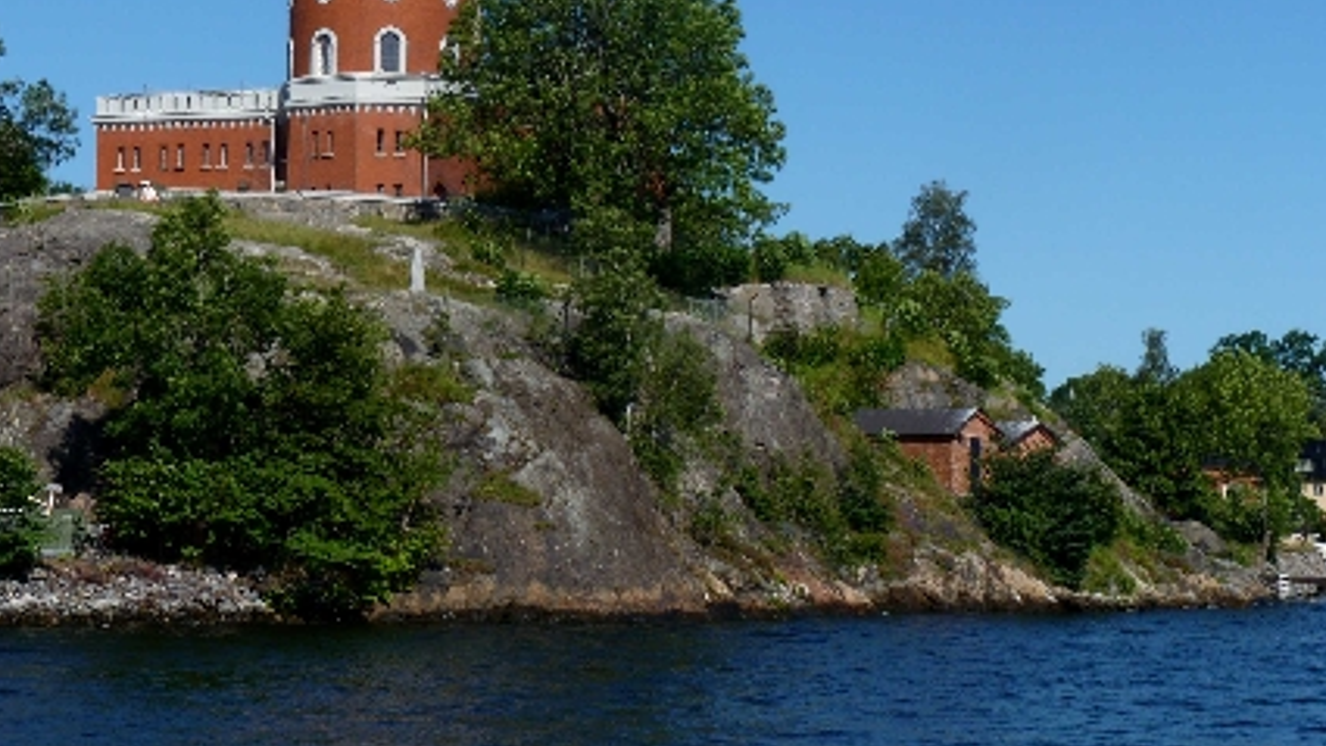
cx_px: 477
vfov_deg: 12.1
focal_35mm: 100
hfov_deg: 21.3
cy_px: 218
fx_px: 3516
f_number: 5.6
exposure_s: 1/400
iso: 80
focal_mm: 11.5
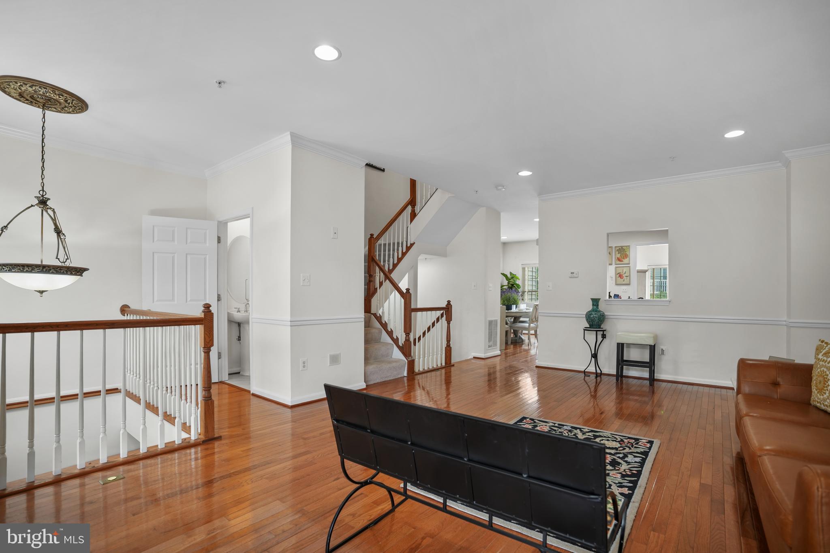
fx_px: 369
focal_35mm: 16
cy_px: 276
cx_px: 415
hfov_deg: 96.7
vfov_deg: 73.7
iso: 200
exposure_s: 1/60
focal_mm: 16
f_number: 2.8
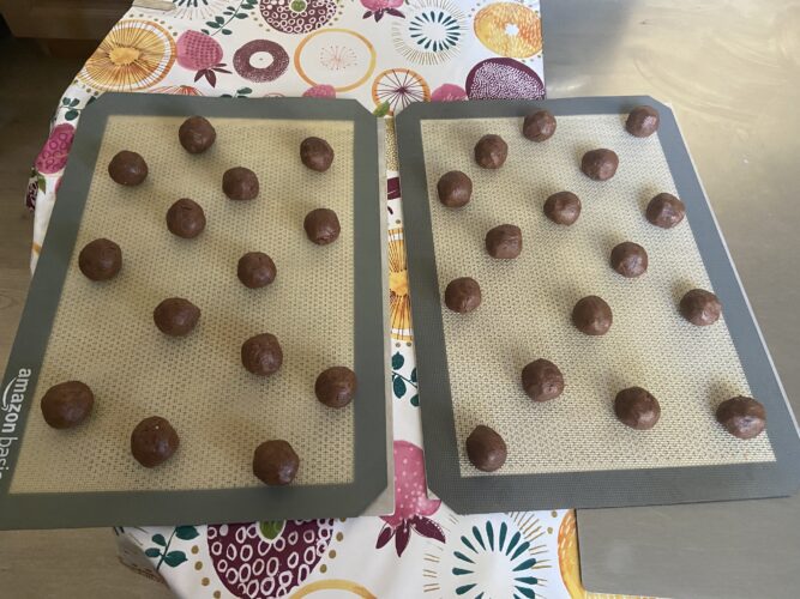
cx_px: 400
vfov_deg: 53.0
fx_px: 601
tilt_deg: -60.8
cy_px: 300
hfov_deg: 67.3
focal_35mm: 26
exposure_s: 1/42
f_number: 1.8
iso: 500
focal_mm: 4.25
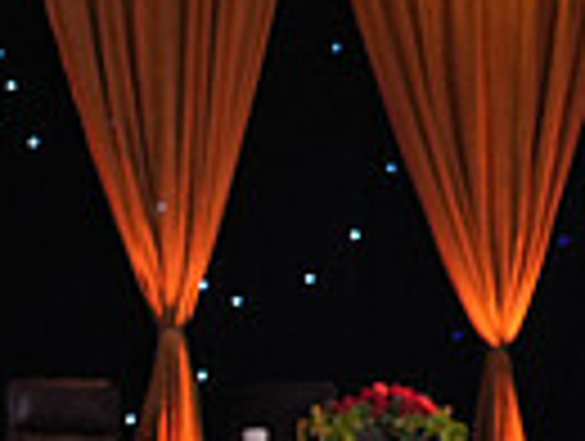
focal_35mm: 214
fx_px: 3623
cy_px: 520
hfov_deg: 8.6
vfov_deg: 6.9
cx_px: -666
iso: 1250
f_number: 4
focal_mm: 50
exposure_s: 1/400
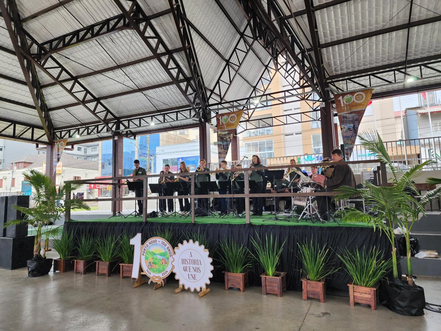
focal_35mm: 23
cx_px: 220
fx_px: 293
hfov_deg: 73.9
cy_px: 166
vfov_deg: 58.9
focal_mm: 6.4
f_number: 1.8
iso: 64
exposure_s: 1/180
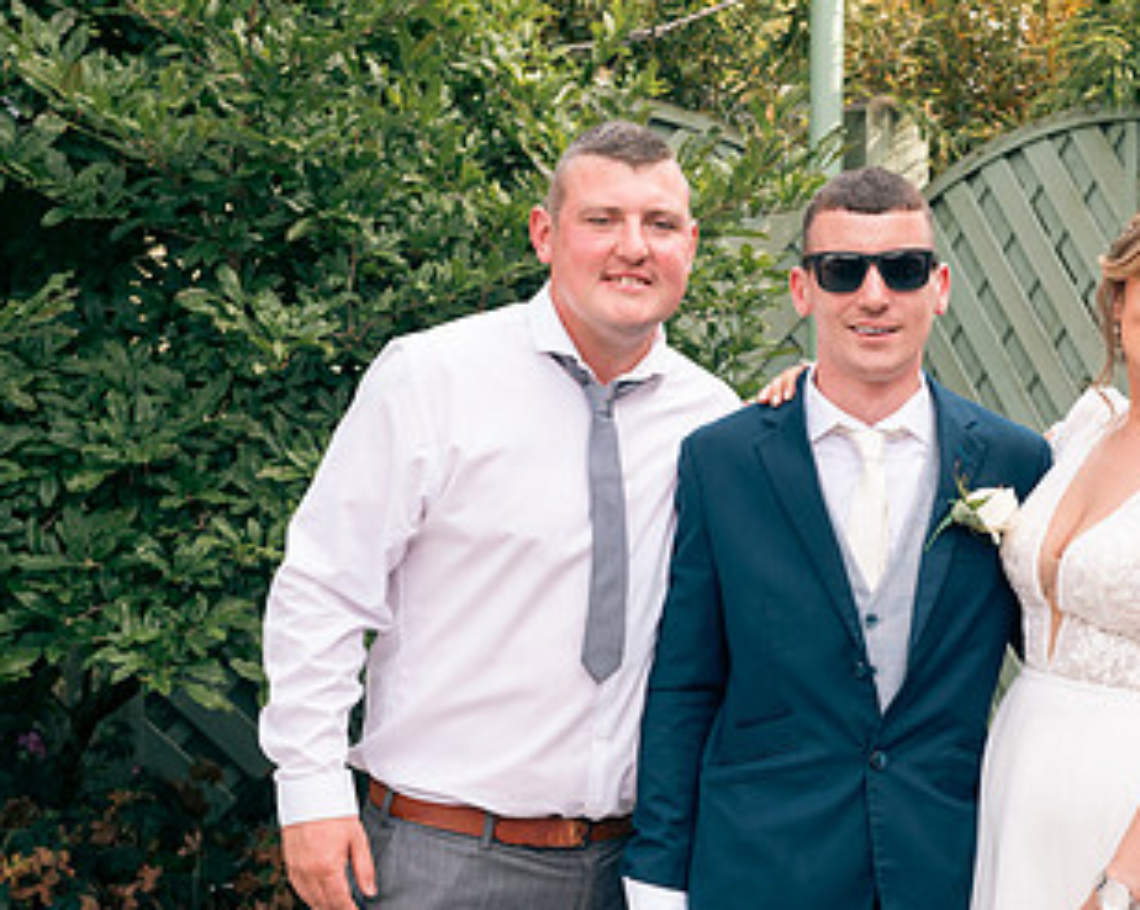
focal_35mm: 92
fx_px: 3102
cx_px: 1040
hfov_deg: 20.4
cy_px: 594
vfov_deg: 16.7
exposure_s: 1/160
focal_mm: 52
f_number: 6.3
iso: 160
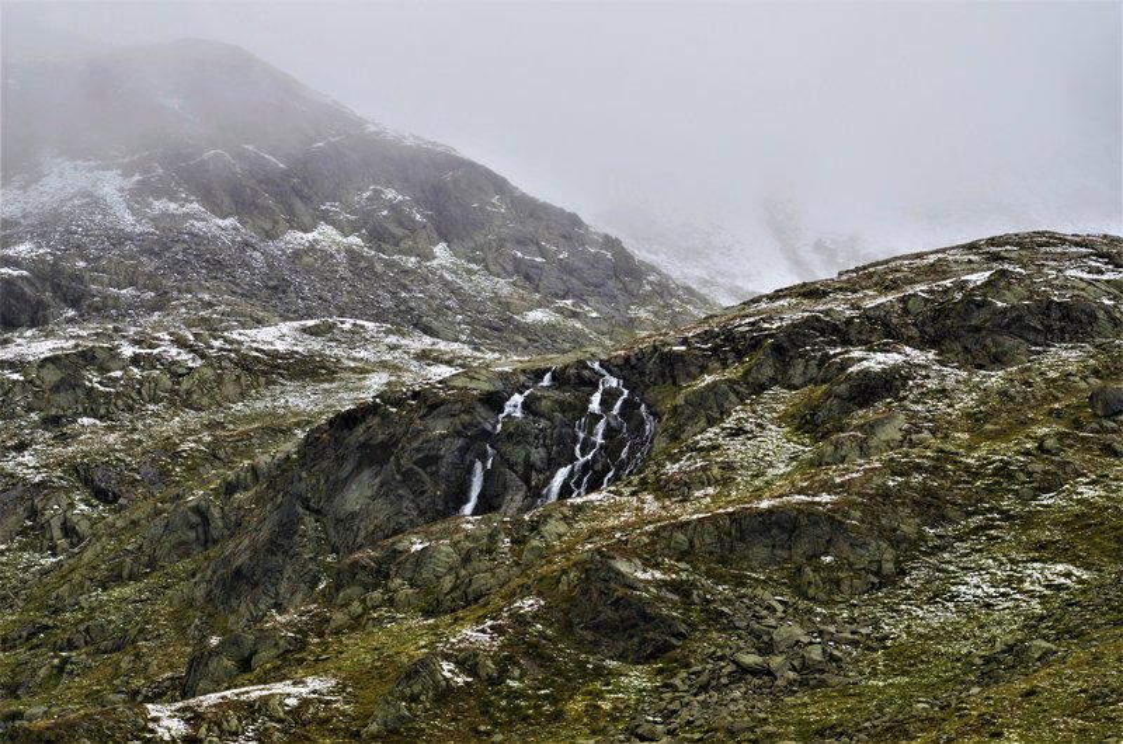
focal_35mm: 93
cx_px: 562
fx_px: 2895
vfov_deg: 14.6
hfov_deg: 22.0
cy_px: 372
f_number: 9
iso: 320
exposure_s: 1/160
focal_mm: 62
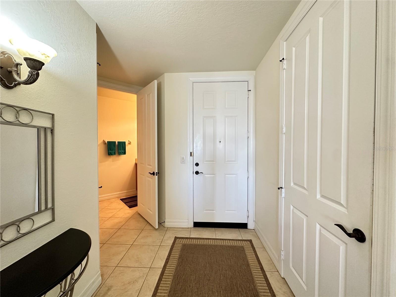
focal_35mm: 14
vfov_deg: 85.7
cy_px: 148
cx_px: 198
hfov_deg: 102.1
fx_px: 160
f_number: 2.2
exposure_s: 1/60
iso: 320
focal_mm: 2.22
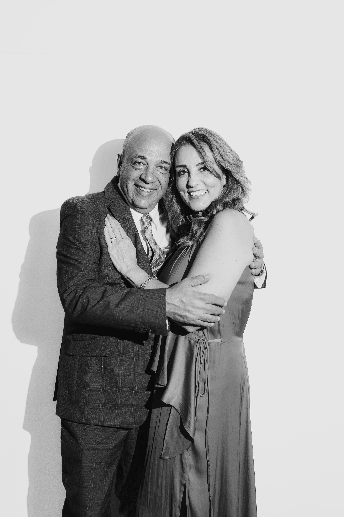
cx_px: 172
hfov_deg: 36.9
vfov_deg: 53.1
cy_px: 258
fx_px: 516
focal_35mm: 36
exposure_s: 1/125
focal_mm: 36
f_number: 2.8
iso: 320
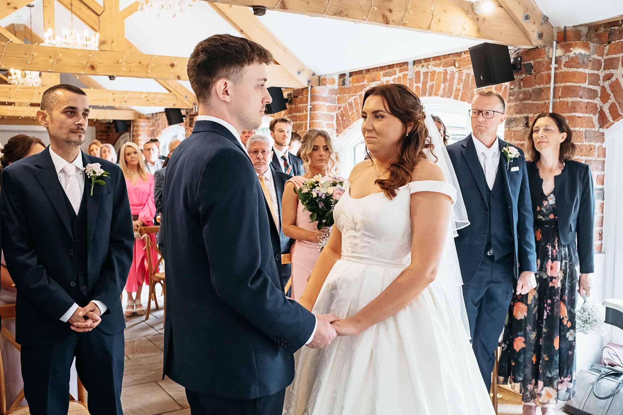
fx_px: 618
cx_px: 312
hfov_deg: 53.5
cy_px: 208
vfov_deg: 37.1
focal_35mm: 36
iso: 2000
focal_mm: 23
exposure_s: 1/200
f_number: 4
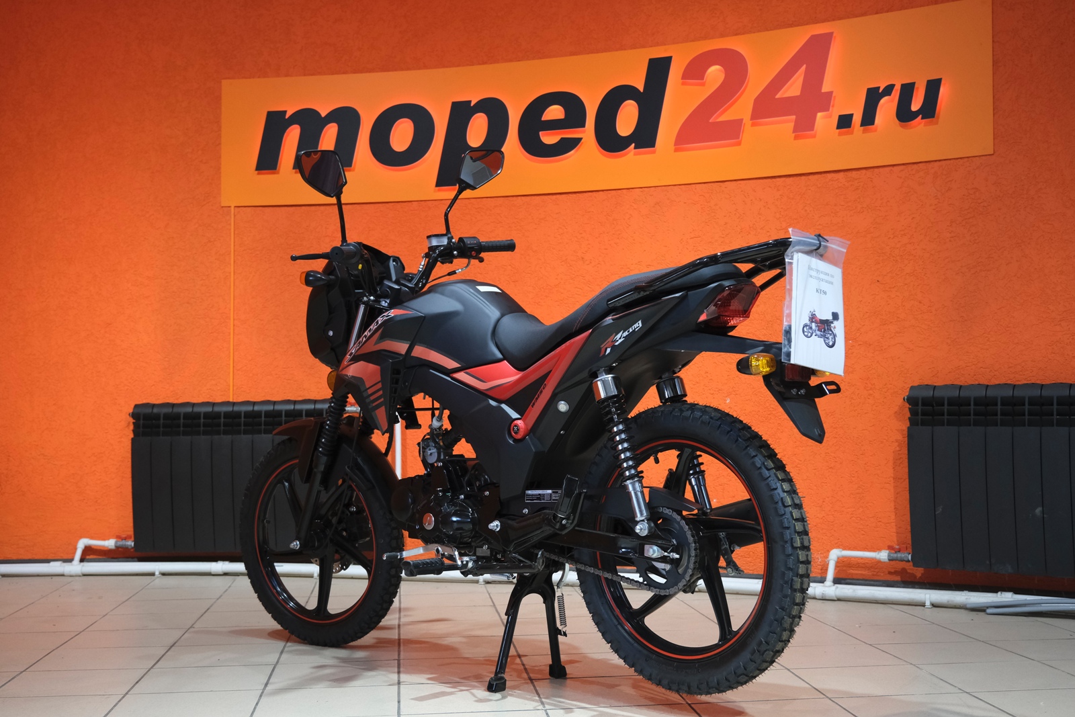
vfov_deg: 32.6
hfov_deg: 47.4
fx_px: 1224
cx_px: 538
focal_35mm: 41
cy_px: 358
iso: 1600
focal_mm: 27.5
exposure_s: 1/100
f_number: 4
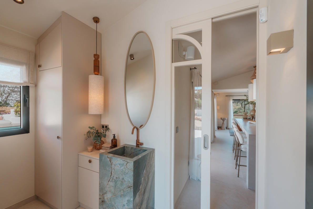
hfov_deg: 95.0
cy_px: 104
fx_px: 143
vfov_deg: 72.1
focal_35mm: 16
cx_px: 156
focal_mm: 16.5
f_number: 6.3
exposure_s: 1/1600
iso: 500
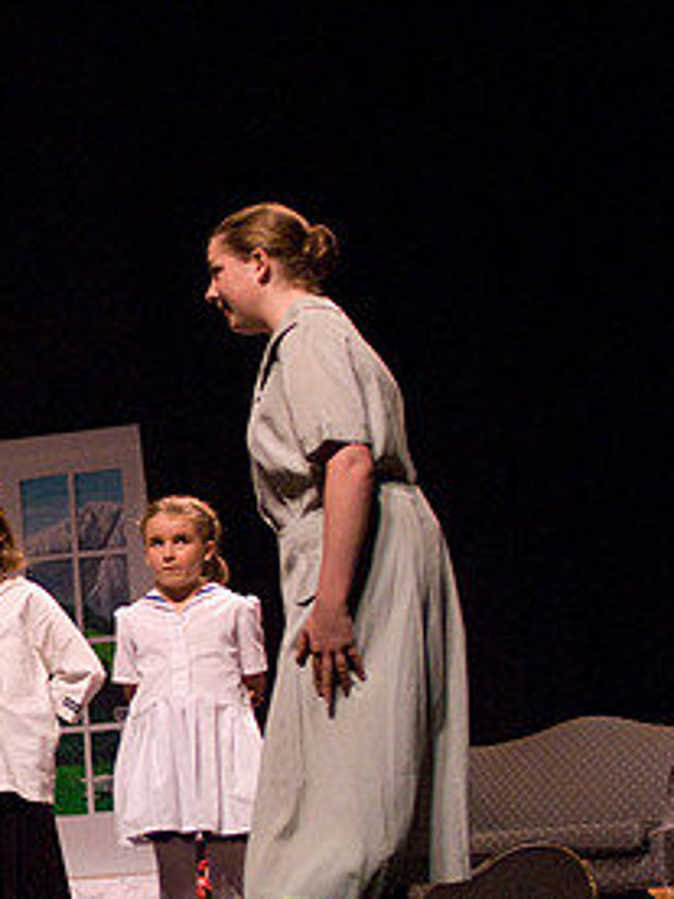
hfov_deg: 15.2
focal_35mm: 94
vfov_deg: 20.8
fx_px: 2441
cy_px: 537
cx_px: -140
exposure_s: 1/200
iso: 1600
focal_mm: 31
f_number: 2.8
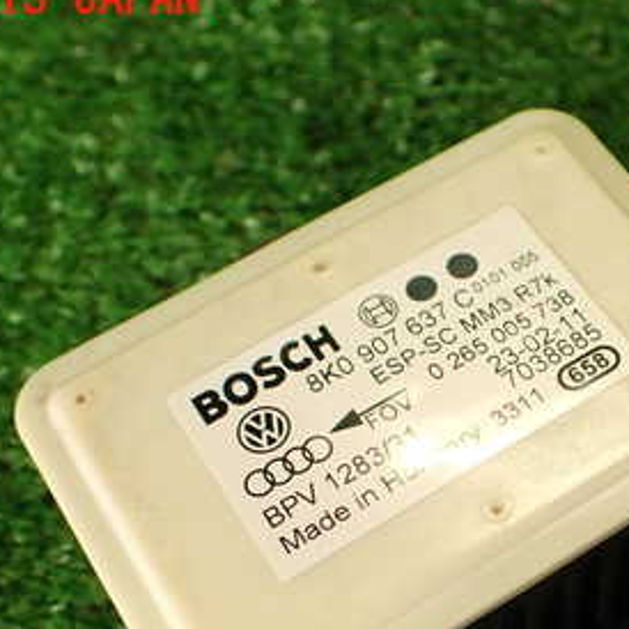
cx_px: 471
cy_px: 487
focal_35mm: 62
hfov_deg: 27.3
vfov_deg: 27.3
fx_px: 1275
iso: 160
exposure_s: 1/60
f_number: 2.4
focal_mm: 5.79
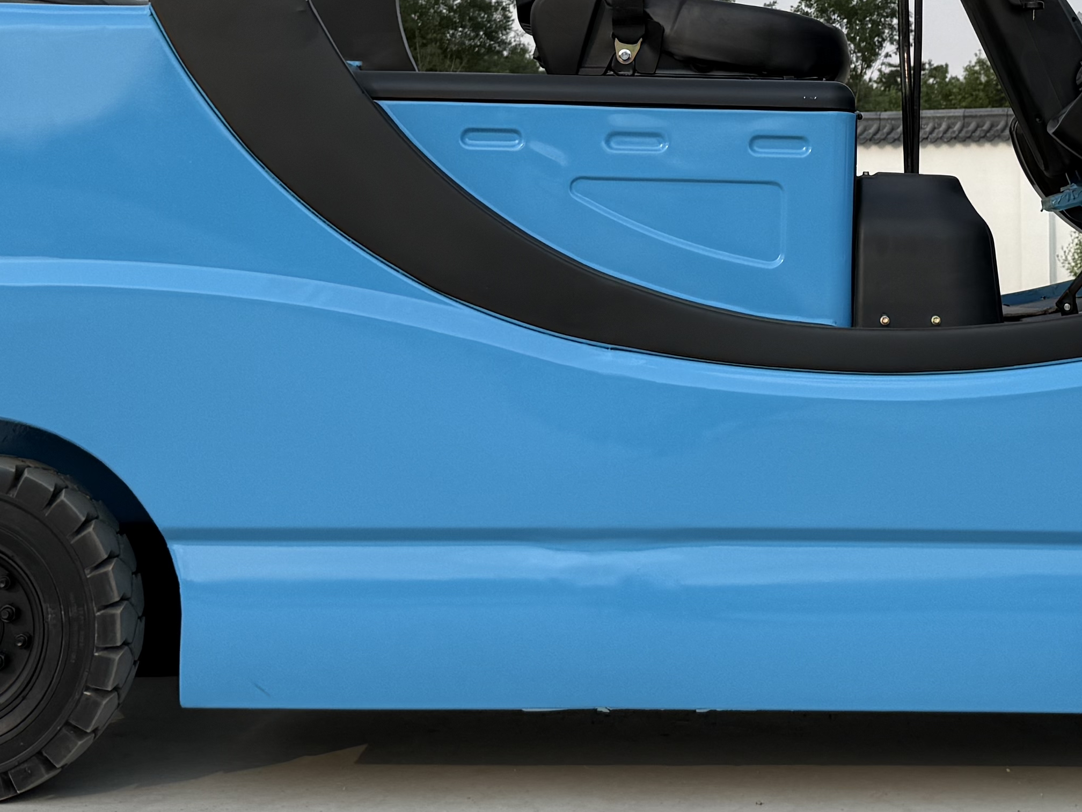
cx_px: 774
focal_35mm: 68
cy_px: -74
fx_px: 2125
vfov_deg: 20.6
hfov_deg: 28.3
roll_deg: -0.4
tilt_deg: +9.7
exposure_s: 1/2525
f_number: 1.78
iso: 80
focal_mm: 6.76
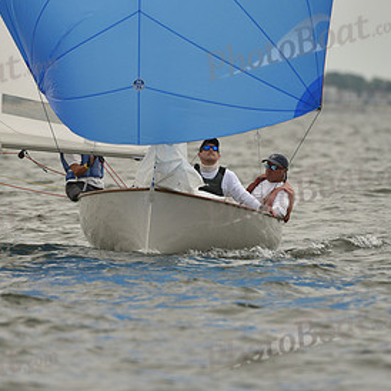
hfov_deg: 2.4
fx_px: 9188
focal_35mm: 719
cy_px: 138
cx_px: 133
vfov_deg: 2.4
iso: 320
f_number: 5
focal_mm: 400
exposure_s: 1/1250
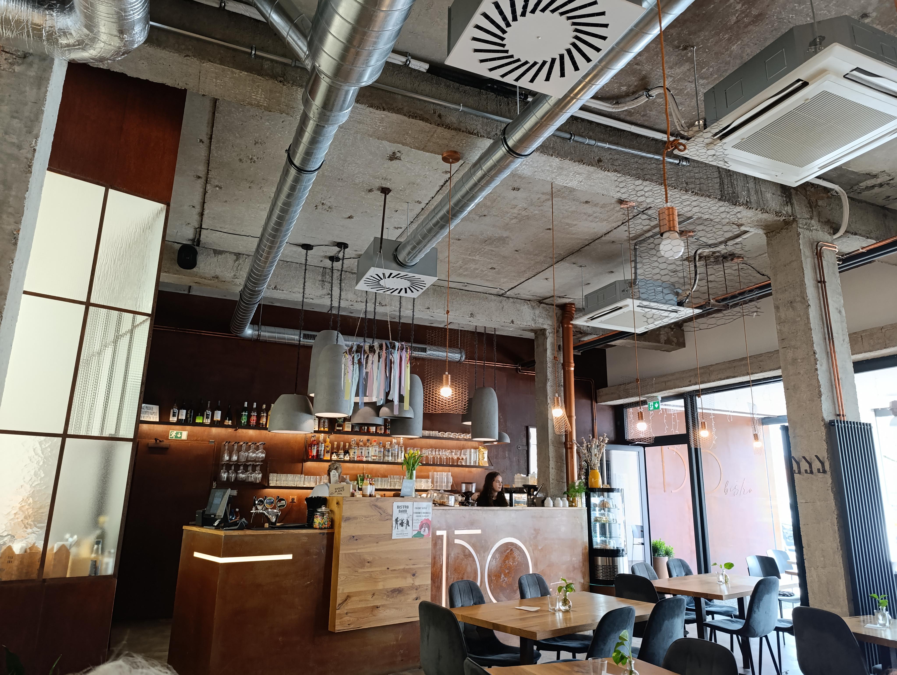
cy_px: 338
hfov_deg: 73.8
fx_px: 597
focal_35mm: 23
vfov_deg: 59.0
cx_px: 448
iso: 1250
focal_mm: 6.14
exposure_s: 1/100
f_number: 1.6
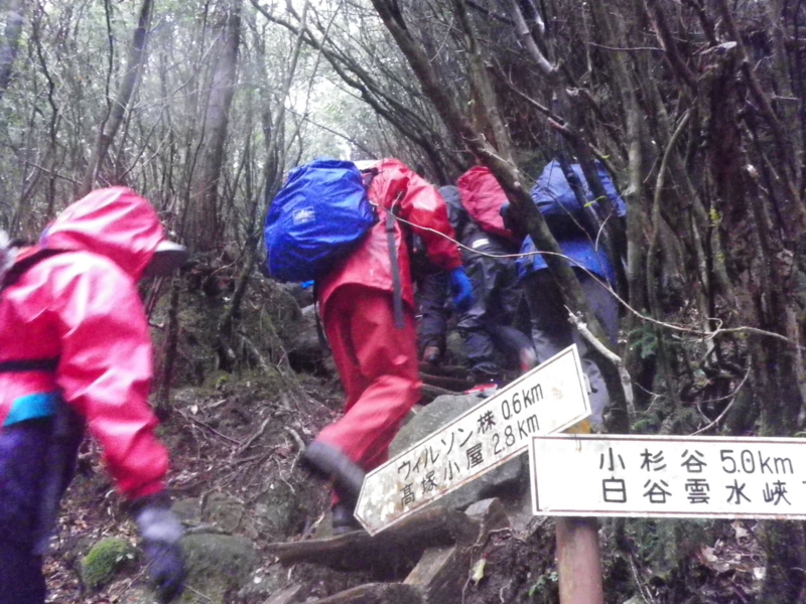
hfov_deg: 52.6
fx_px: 815
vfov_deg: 40.7
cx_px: 403
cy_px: 302
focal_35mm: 35
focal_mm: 6.2
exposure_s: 1/13
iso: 800
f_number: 3.8
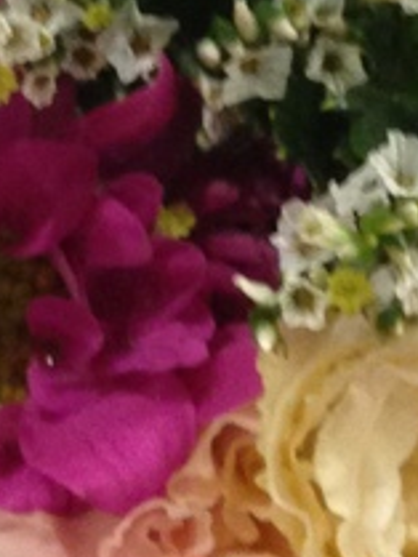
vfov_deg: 9.4
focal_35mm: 209
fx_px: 3362
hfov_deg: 7.1
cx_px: 197
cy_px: 609
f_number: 2.4
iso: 200
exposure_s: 1/20
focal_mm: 4.12
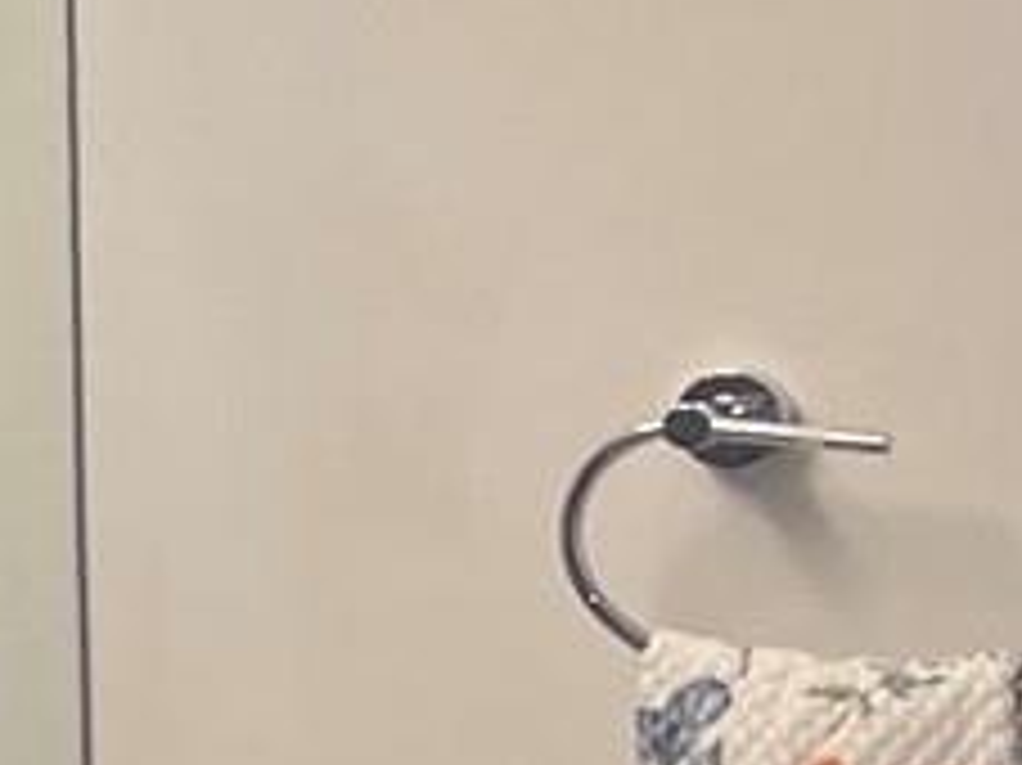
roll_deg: +2.0
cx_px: -2202
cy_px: 396
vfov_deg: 8.1
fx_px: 5400
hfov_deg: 8.7
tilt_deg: -0.5
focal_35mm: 183
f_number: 1.6
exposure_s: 1/120
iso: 125
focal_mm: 5.1
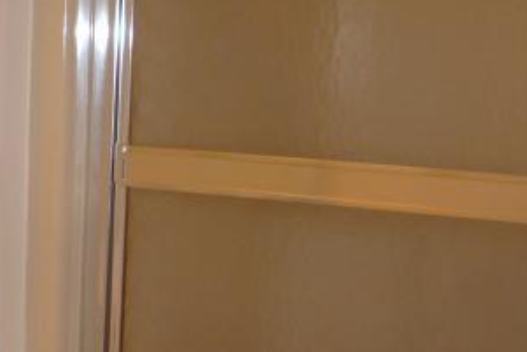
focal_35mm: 106
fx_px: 1552
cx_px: 63
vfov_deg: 12.0
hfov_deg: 19.0
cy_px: 613
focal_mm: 5.2
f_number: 3.3
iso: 100
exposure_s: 1/30
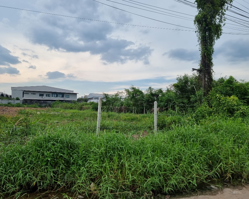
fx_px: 192
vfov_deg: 54.9
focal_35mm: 26
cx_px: 121
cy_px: 98
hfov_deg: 66.0
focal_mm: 6.7
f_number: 1.8
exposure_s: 1/730
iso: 50
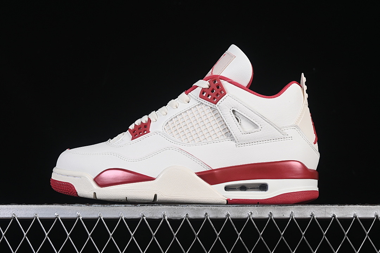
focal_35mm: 75
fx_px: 792
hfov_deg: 27.0
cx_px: 190
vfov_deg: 18.2
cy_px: 126
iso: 160
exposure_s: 1/80
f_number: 8
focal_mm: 50
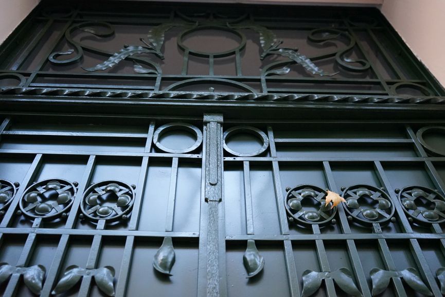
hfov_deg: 58.7
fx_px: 396
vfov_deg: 41.1
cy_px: 148
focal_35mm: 32
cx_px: 222
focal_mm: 32
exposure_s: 1/200
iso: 4000
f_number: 4
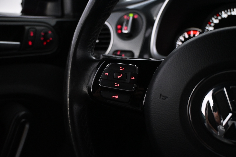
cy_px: 78
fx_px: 197
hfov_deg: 61.9
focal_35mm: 30
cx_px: 118
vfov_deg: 43.6
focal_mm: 20
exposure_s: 1/60
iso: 3600
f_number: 3.8
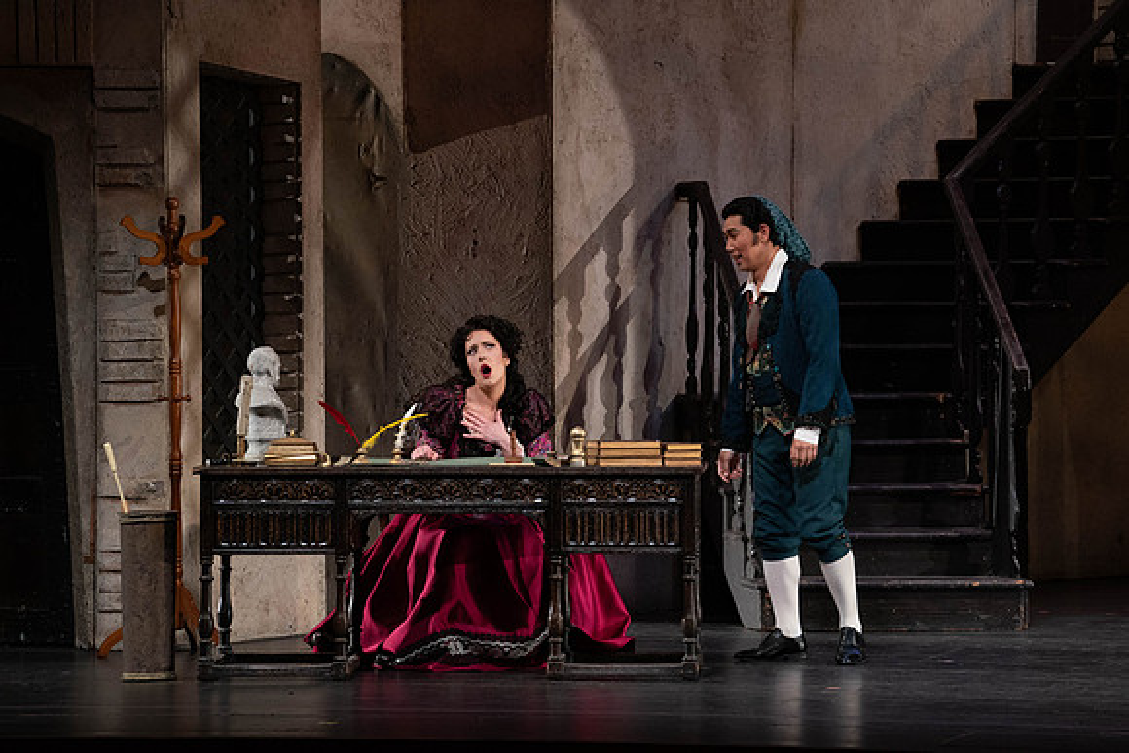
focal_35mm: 179
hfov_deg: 11.5
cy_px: 376
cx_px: 564
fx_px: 5615
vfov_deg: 7.7
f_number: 7.1
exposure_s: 1/250
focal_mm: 179
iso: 3200
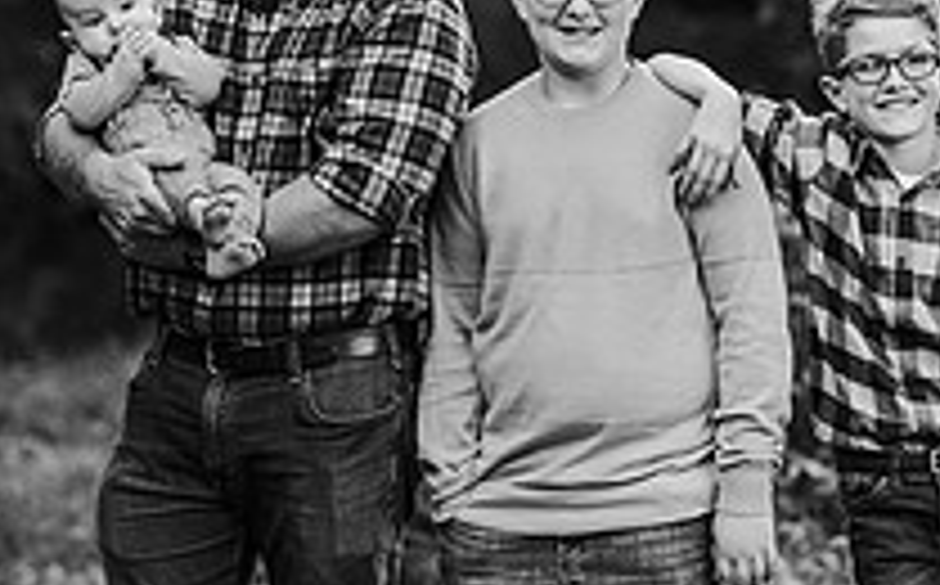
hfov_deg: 8.7
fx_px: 6166
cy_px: 209
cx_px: 576
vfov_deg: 5.4
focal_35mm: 241
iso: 125
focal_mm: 85
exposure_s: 1/200
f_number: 2.2
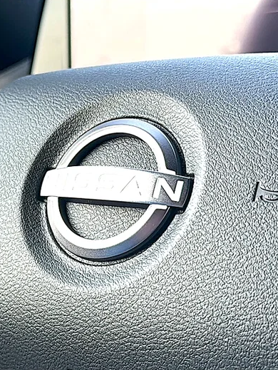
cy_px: 184
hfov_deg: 23.4
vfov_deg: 31.2
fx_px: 663
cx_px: 65
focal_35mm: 62
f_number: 1.78
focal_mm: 6.86
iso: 80
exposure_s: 1/371
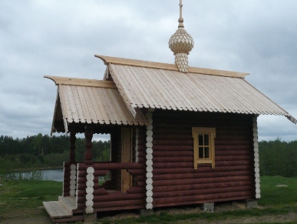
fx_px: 318
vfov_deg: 38.7
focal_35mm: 37
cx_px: 167
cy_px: 104
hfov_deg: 50.0
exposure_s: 1/400
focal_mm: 5.2
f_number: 9
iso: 200
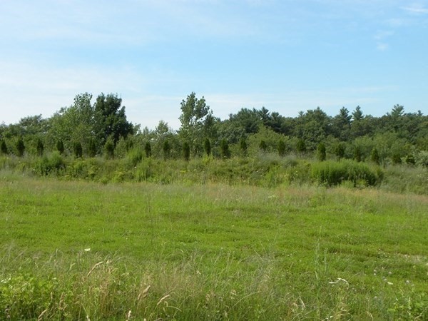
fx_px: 643
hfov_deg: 36.8
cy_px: 160
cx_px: 214
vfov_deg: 28.0
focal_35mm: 52
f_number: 5.6
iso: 64
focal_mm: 9.2
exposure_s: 1/241
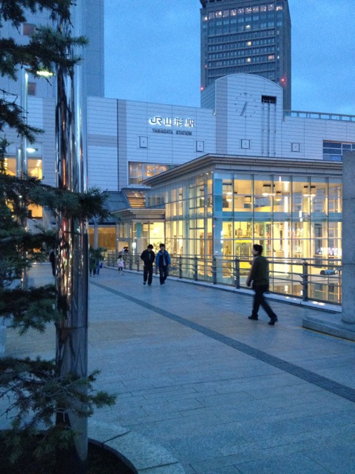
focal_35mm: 35
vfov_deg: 52.6
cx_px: 178
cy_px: 237
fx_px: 479
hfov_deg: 40.7
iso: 400
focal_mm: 4.28
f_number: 2.4
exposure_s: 1/20
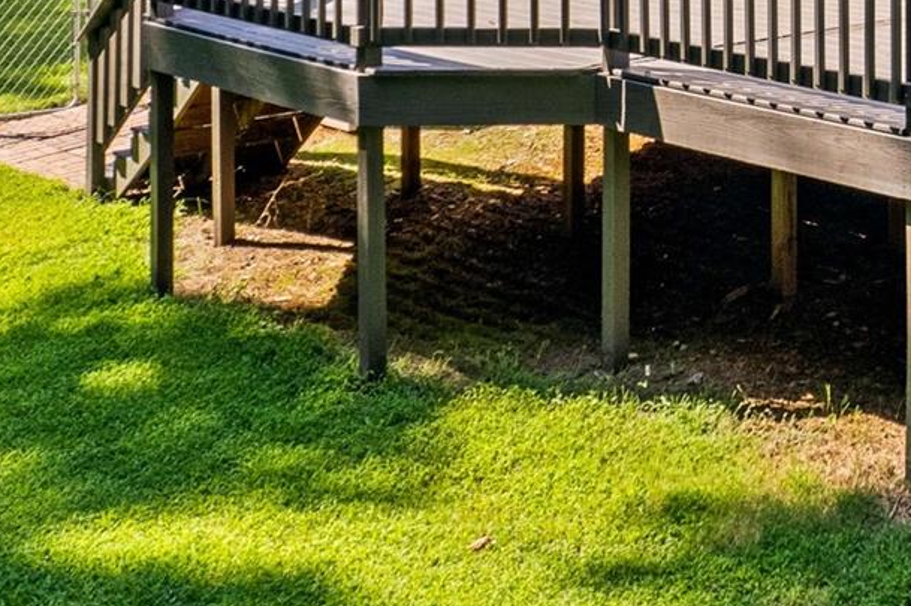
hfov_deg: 24.1
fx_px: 1871
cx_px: 1180
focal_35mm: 74
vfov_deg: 17.1
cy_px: -233
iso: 100
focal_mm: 8.38
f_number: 2.8
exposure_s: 1/500
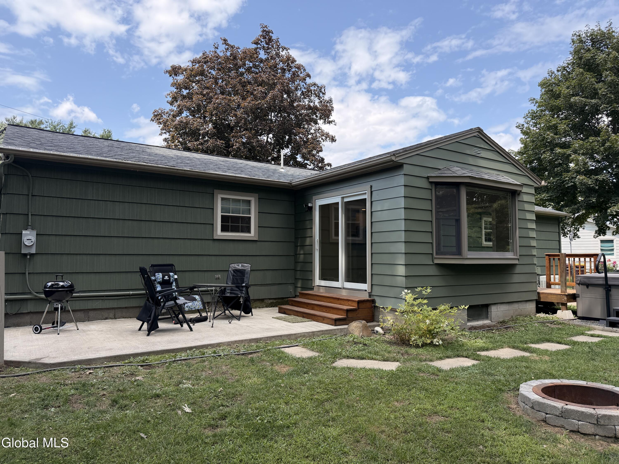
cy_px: 232
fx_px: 429
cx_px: 310
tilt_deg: +3.7
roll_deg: +0.6
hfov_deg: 71.6
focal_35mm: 24
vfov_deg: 56.8
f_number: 1.78
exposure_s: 1/1689
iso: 100
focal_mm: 6.76
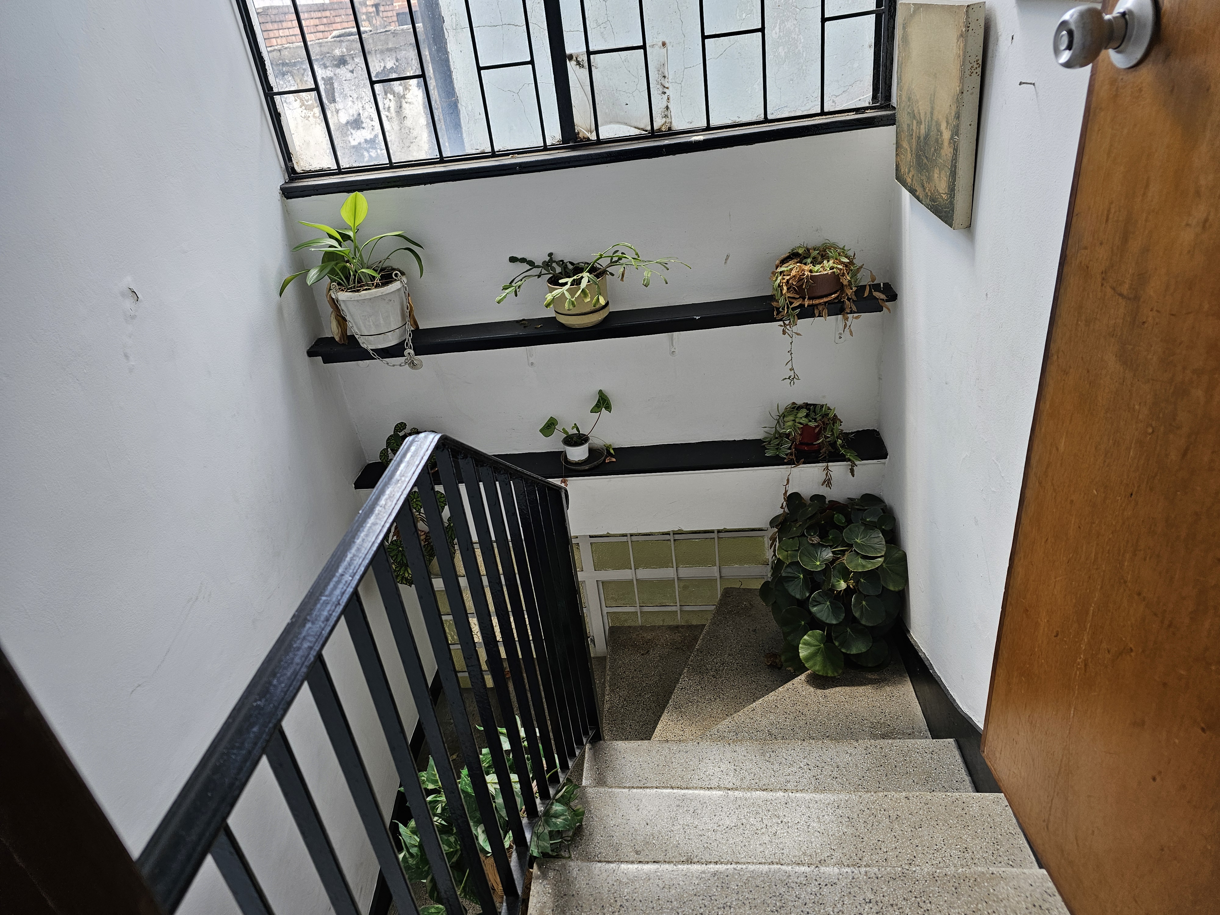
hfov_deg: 73.9
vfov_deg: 58.9
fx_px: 811
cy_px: 458
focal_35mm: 23
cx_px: 610
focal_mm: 6.3
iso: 64
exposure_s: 1/120
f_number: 1.7
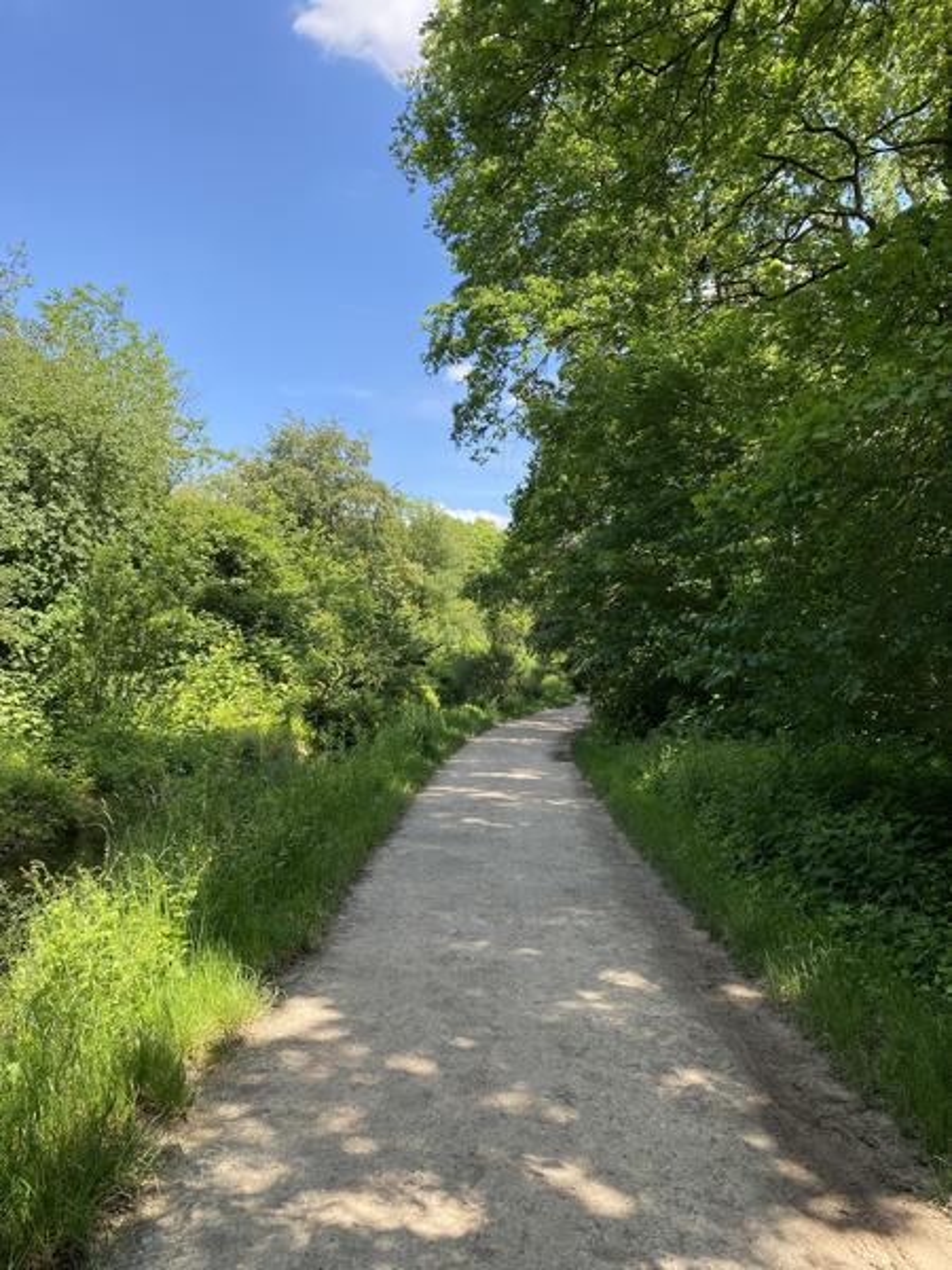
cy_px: 635
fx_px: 953
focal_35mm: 26
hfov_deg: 53.1
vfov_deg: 67.3
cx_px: 476
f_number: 1.8
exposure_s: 1/715
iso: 32
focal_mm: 4.25
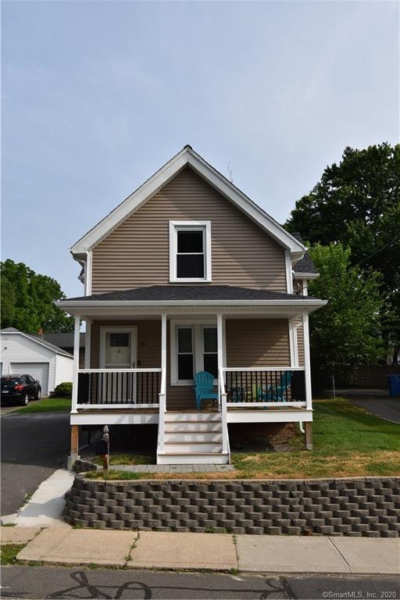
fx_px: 500
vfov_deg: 61.9
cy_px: 300
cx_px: 200
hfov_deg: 43.6
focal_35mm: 30
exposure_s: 1/250
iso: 100
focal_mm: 20
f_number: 8
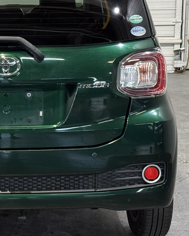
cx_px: 7
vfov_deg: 17.8
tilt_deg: -11.1
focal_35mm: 108
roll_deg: -0.2
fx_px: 755
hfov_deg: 14.1
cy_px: 103
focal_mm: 6.76
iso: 250
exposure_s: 1/60
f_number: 1.78
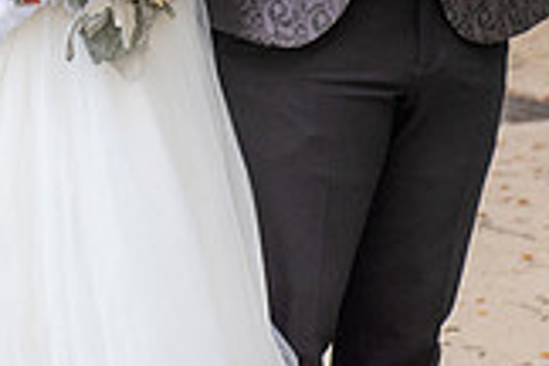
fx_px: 3599
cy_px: -266
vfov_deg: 5.7
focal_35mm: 236
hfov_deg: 8.7
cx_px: 108
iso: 640
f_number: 4.5
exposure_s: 1/200
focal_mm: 66
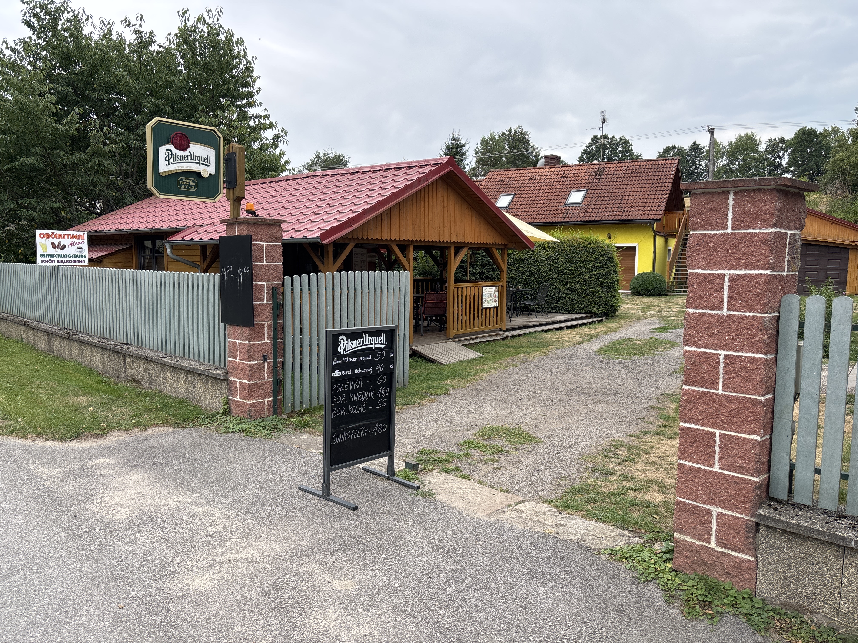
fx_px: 644
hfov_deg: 67.3
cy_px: 322
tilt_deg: -7.4
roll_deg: -0.5
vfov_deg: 53.1
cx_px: 429
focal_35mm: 26
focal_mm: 5.96
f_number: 1.6
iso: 50
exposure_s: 1/707
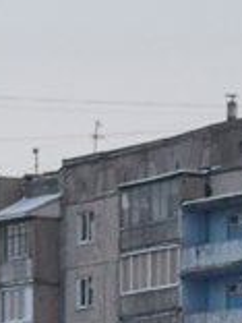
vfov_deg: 6.5
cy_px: 596
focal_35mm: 300
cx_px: -339
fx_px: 2794
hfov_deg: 4.8
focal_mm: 27
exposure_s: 1/640
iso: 400
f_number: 4.5
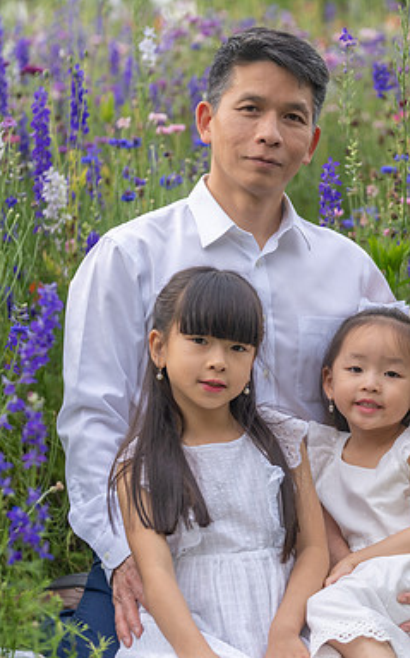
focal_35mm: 179
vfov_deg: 11.7
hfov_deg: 7.3
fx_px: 3204
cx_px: 365
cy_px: 331
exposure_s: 1/400
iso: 160
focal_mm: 116
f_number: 3.5
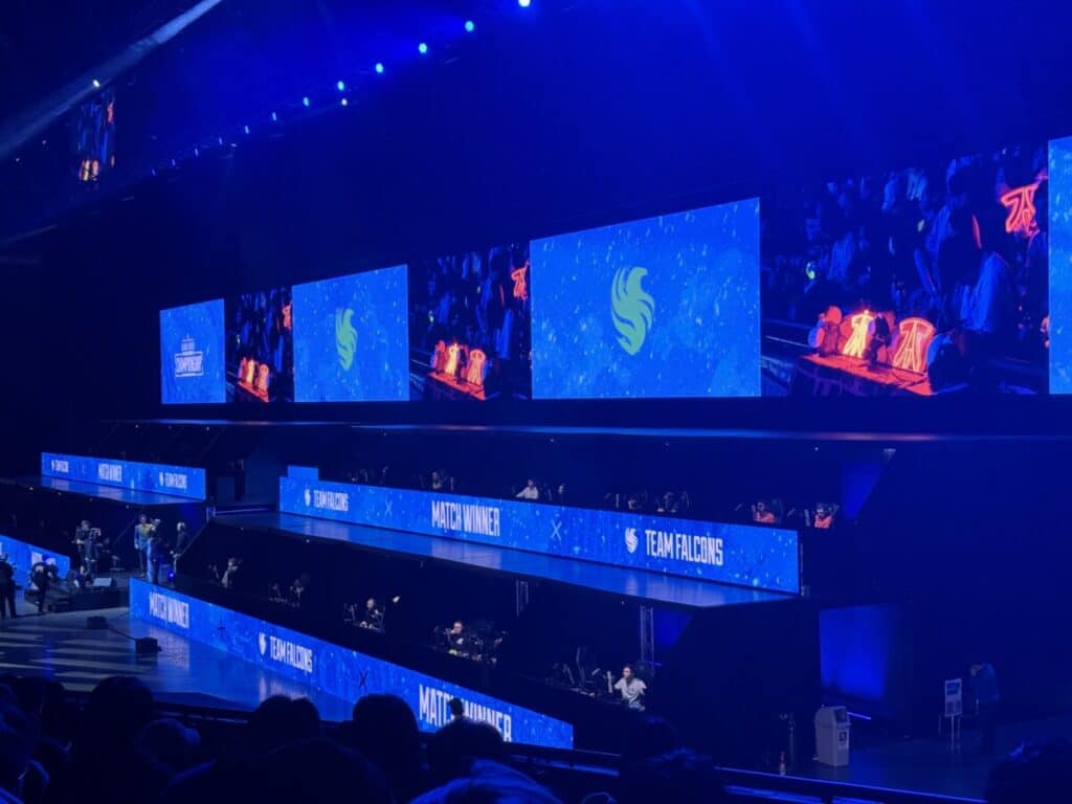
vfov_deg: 30.3
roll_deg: +0.6
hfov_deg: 39.7
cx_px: 536
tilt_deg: +0.3
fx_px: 1486
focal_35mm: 48
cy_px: 402
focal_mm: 6.76
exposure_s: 1/60
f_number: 1.78
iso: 200
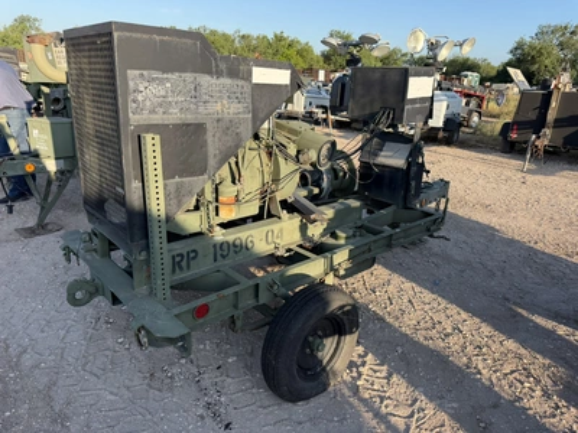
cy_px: 216
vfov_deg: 56.8
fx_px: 401
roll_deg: -1.5
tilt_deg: -12.8
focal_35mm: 24
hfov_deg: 71.6
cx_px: 289
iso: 100
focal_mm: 6.76
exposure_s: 1/1493
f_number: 1.78
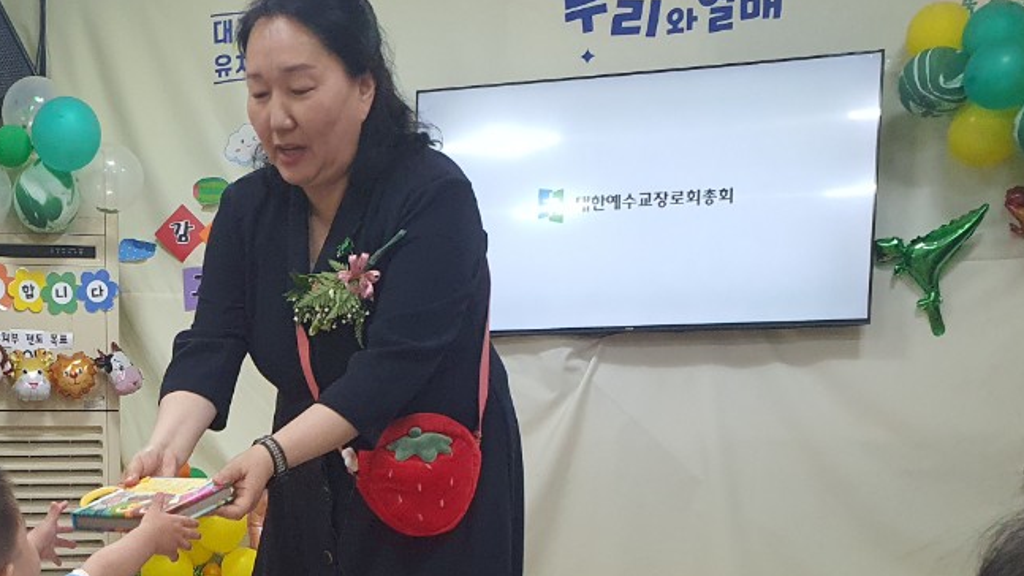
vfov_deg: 20.5
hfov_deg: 35.5
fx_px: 1521
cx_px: 142
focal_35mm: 56
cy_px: 628
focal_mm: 4.3
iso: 160
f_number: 2.4
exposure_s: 1/60.2
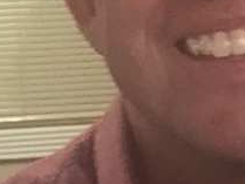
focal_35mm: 190
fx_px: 1346
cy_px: 9
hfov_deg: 10.0
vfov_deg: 7.8
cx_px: -161
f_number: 2.2
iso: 100
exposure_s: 1/30
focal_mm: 2.65
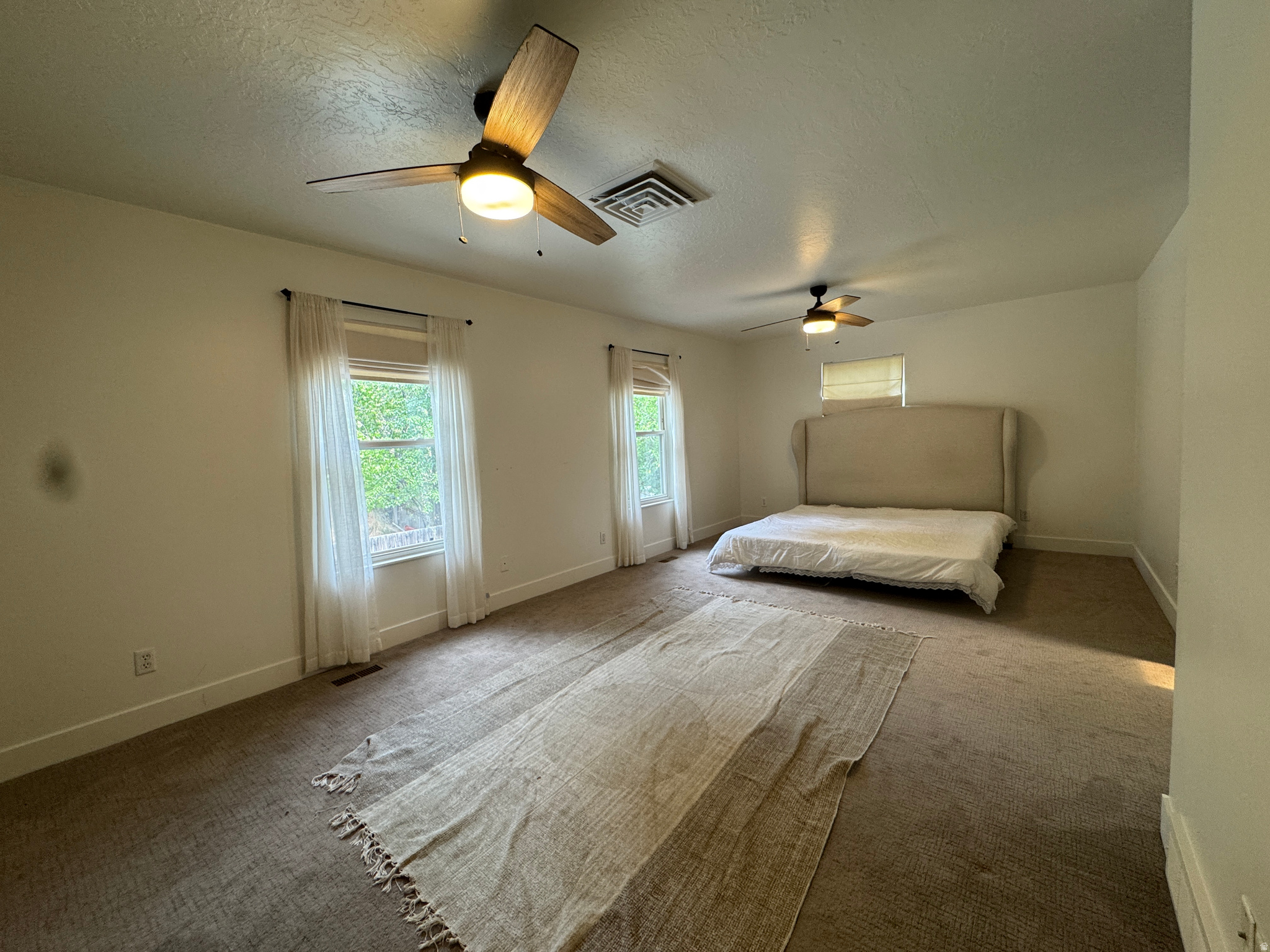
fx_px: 514
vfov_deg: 85.7
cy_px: 476
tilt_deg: -5.9
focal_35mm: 14
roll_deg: +2.2
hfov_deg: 102.1
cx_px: 635
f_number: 2.2
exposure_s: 1/120
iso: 160
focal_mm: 2.22
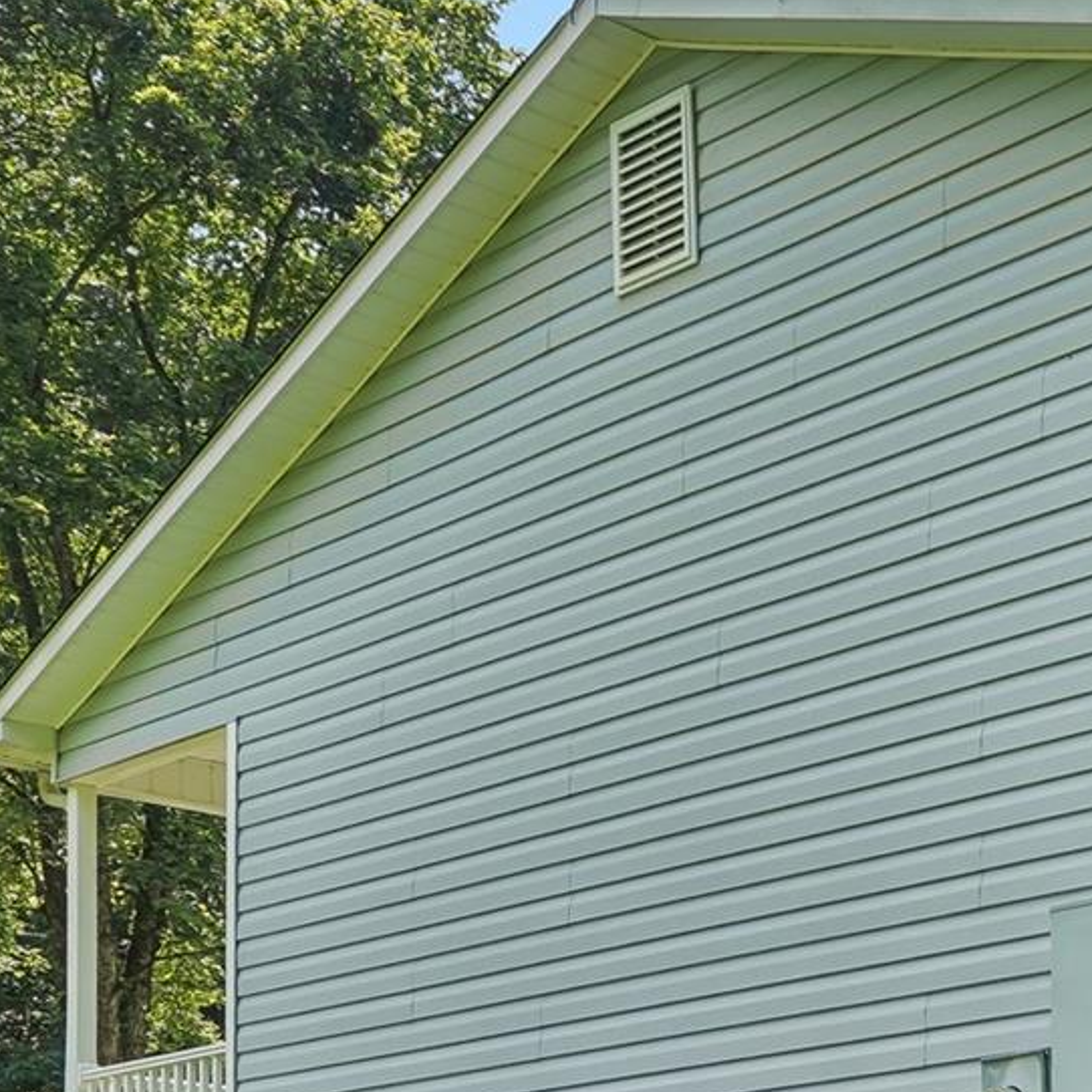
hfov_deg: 19.6
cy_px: 946
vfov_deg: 21.4
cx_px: 1529
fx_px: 2834
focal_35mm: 79
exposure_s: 1/45
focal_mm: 16.5
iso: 100
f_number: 8
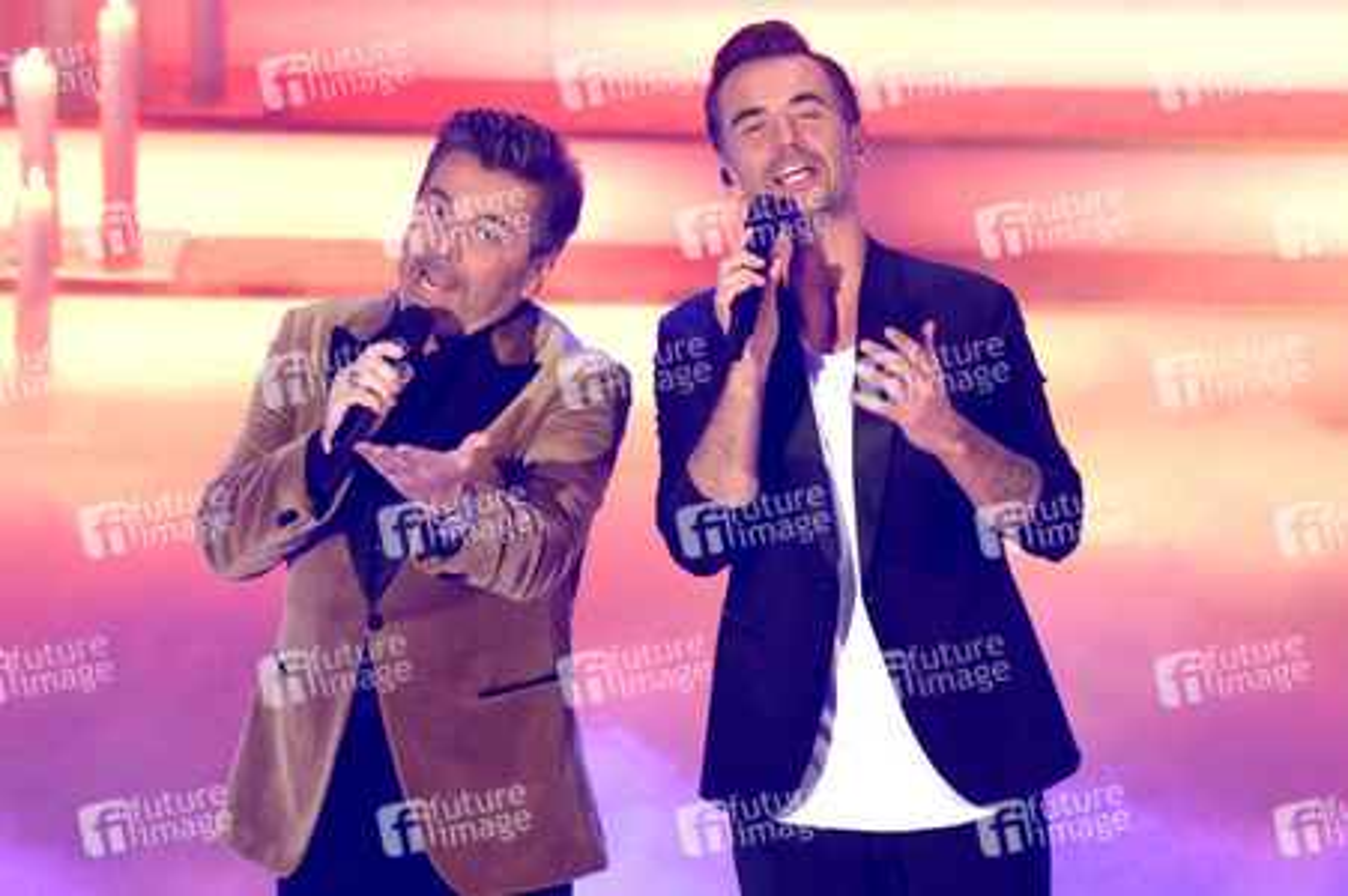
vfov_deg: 2.7
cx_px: 674
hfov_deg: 4.1
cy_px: 448
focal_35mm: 500
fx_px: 18708
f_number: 5.6
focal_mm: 500
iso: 12800
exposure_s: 1/400
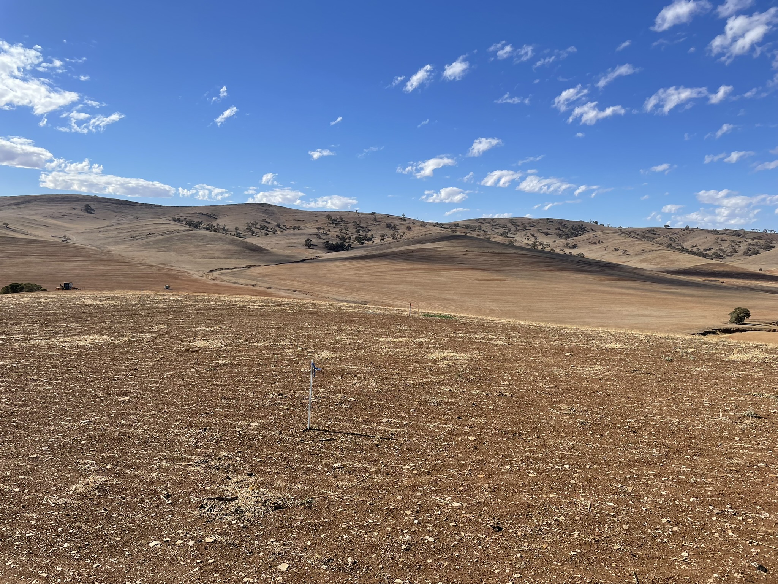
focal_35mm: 26
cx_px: 389
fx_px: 584
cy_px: 292
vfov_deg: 53.1
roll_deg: -2.5
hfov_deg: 67.3
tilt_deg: -5.2
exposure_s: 1/4132
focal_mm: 4.2
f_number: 1.6
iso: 32
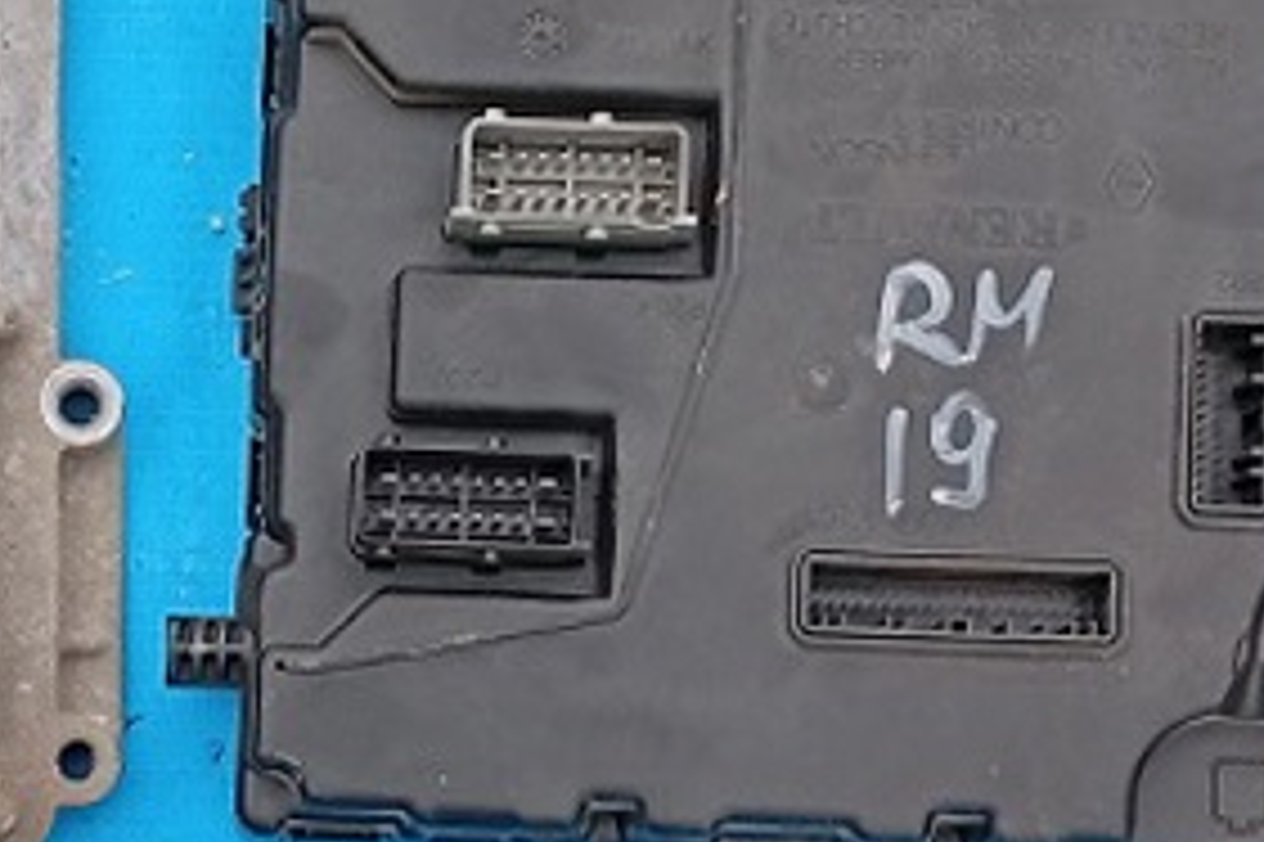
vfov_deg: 11.1
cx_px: 155
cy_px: 743
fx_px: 4316
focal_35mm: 123
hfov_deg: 16.5
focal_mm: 3.96
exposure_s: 1/175
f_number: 1.8
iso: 50
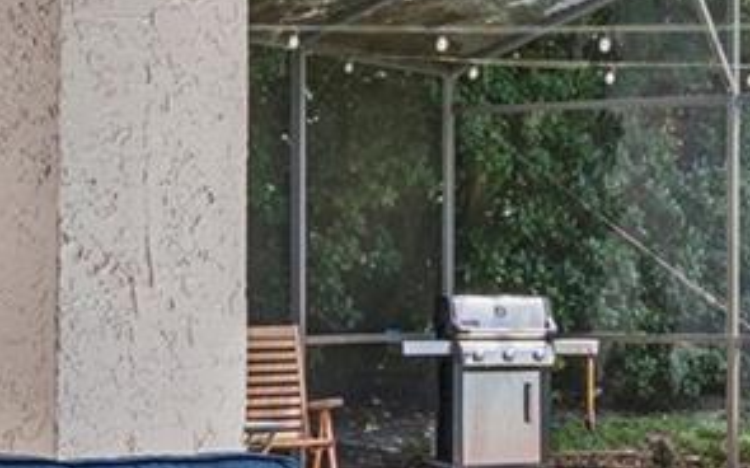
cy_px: 320
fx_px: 2016
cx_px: 646
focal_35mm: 99
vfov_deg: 13.2
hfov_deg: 20.7
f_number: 3.5
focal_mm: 11.9
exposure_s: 1/200
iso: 100
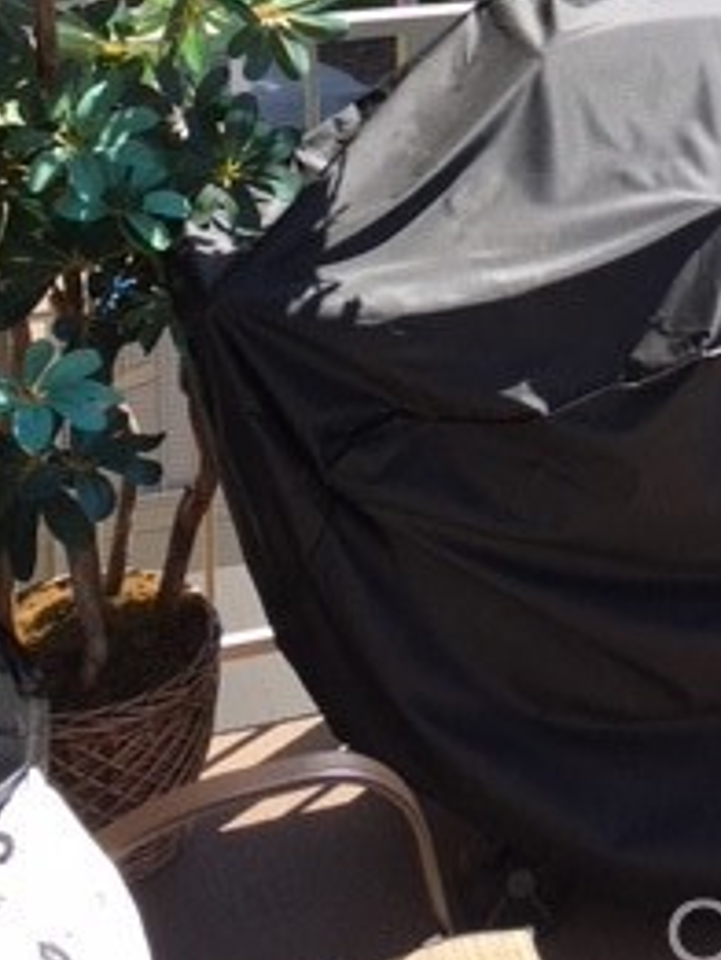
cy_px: -191
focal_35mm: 71
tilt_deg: -10.3
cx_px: 614
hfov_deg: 20.4
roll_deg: +1.0
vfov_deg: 24.8
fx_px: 1970
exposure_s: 1/739
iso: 25
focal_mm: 4.15
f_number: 2.2
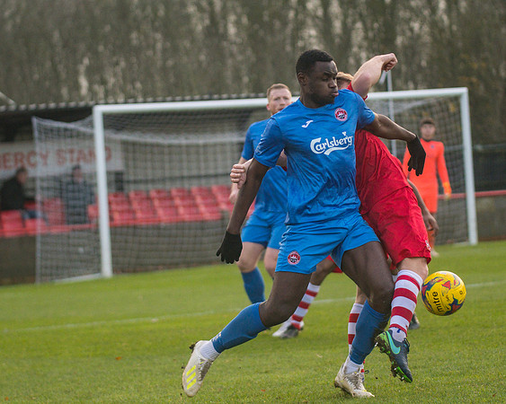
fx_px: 3290
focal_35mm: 220
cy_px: 189
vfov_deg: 7.0
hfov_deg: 8.8
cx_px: 253
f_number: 2.8
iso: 2000
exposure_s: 1/2000
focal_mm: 120
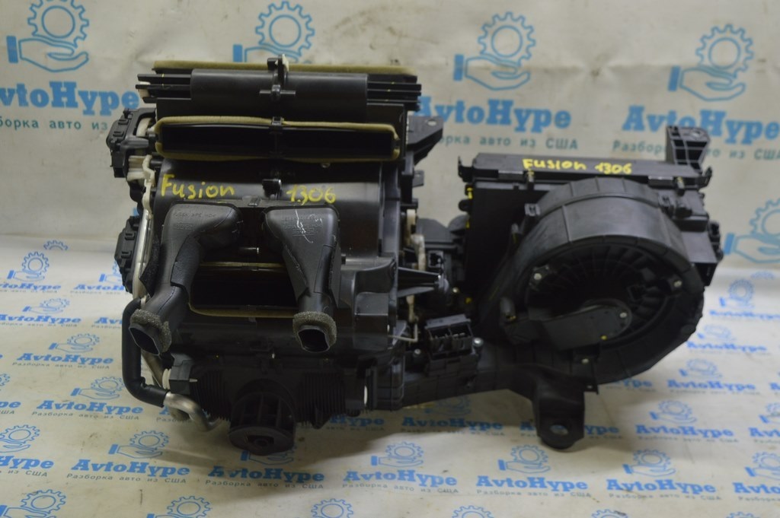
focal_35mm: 42
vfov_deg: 31.8
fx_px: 909
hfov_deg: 46.4
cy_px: 259
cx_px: 390
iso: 400
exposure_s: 1/25
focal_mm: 28
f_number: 5.6
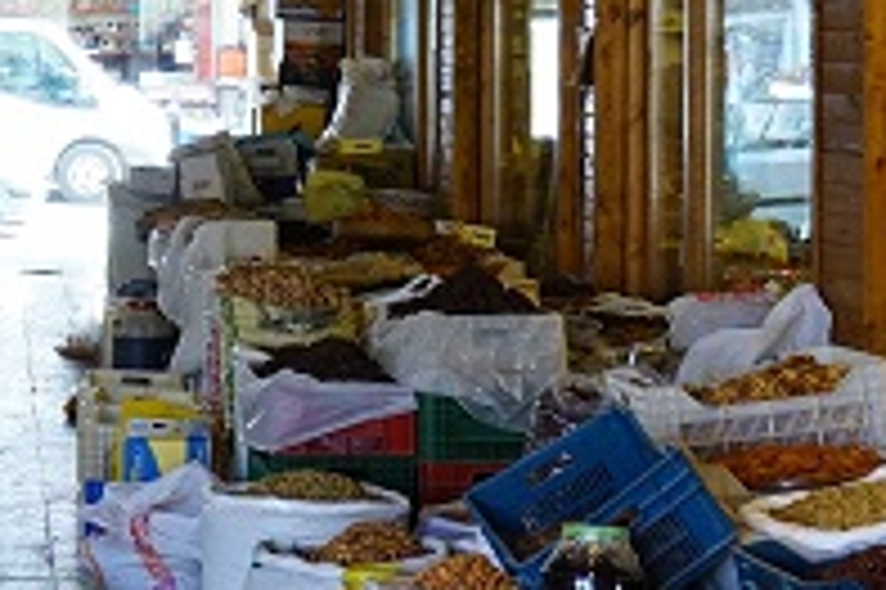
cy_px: -59
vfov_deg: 13.8
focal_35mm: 97
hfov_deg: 19.8
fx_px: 2385
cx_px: -164
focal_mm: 16
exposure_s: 1/50
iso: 800
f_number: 6.3
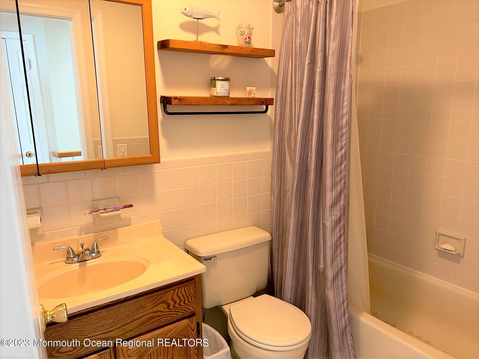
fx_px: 360
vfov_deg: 53.1
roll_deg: +0.9
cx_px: 240
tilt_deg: -12.1
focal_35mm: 26
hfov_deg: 67.3
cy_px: 180
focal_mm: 5.7
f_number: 1.5
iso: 400
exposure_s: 1/60
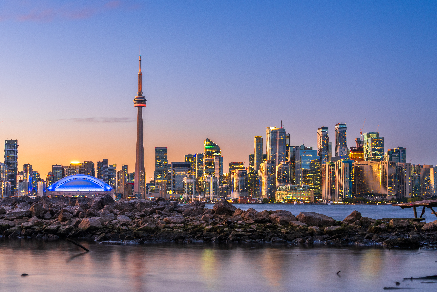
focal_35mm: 48
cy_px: 161
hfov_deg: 40.5
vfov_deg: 28.1
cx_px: 139
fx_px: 583
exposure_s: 8
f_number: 8
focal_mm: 33
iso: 100
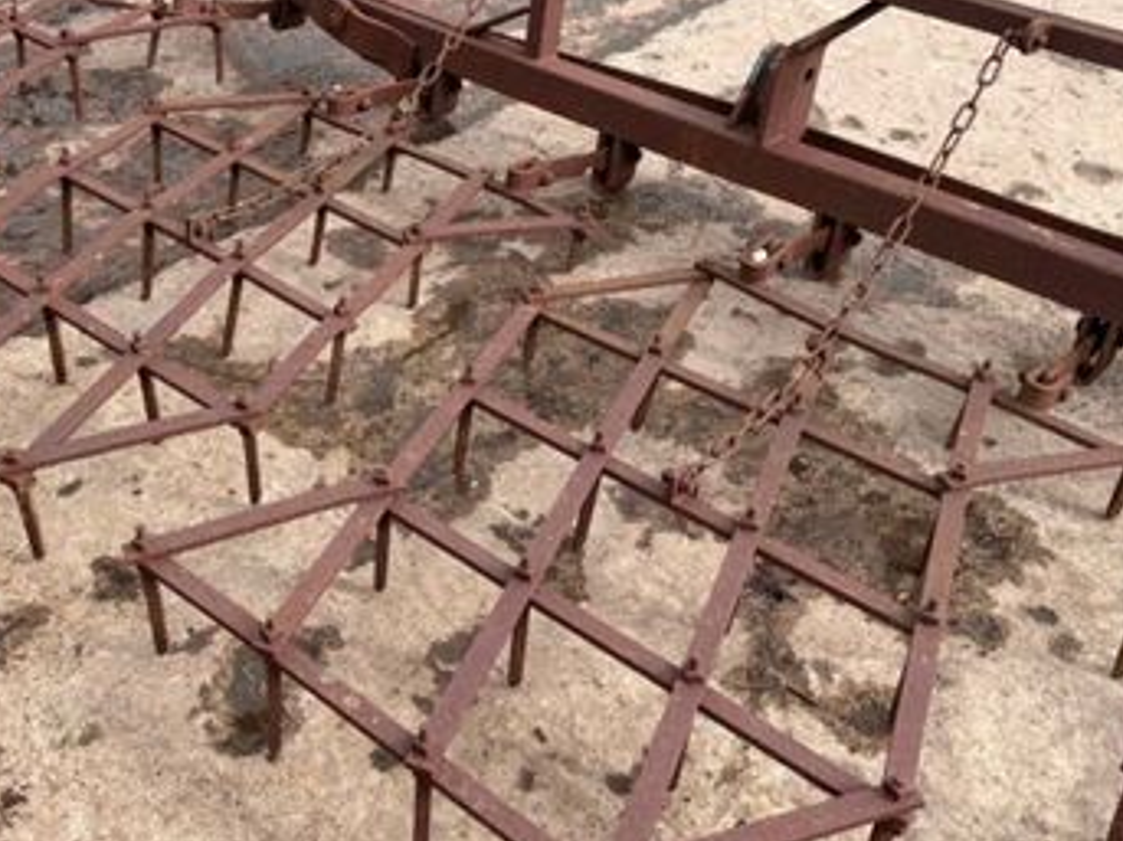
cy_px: 386
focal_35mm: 42
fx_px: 1362
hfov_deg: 44.4
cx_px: 413
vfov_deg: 34.3
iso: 80
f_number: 1.78
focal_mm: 6.76
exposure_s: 1/1046
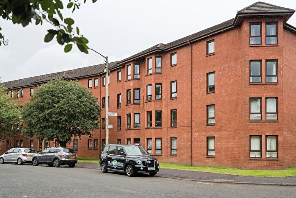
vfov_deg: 37.9
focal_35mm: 35
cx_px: 148
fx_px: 288
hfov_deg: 54.4
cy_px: 99
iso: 800
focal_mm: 35
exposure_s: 1/2000
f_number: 4
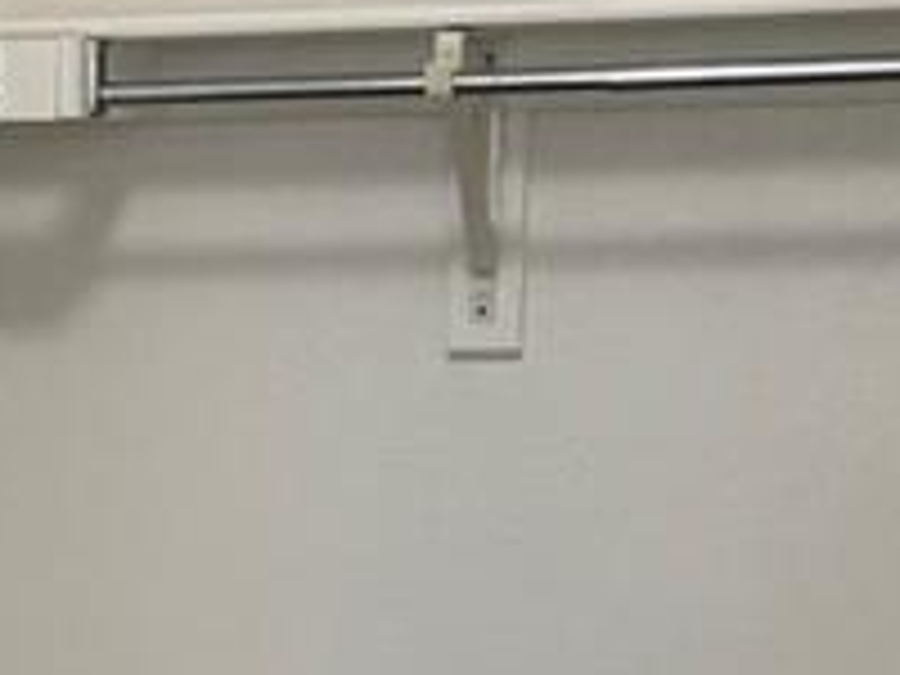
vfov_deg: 9.0
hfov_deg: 12.1
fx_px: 4056
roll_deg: -0.1
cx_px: -441
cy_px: 1336
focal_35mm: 156
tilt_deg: -14.4
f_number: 1.6
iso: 200
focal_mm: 5.96
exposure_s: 1/60
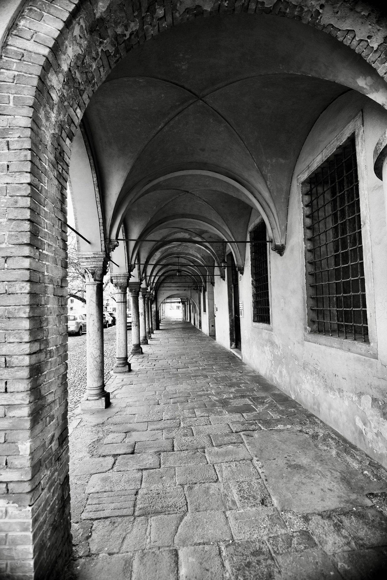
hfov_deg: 64.6
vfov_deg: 86.9
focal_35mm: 19
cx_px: 194
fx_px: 306
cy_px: 290
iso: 400
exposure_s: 1/100
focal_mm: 19
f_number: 5
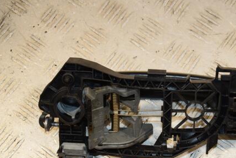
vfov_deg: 16.2
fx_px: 551
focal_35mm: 84
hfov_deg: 24.1
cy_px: 107
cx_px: 161
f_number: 7.1
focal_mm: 40
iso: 800
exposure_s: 1/200
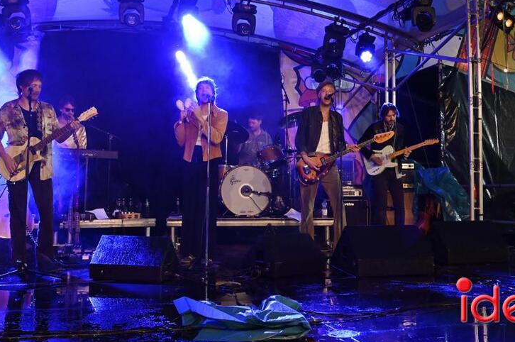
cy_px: 123
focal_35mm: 41
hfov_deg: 47.4
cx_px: 275
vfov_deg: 32.4
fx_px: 586
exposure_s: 1/125
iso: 8000
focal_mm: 30
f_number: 5.6
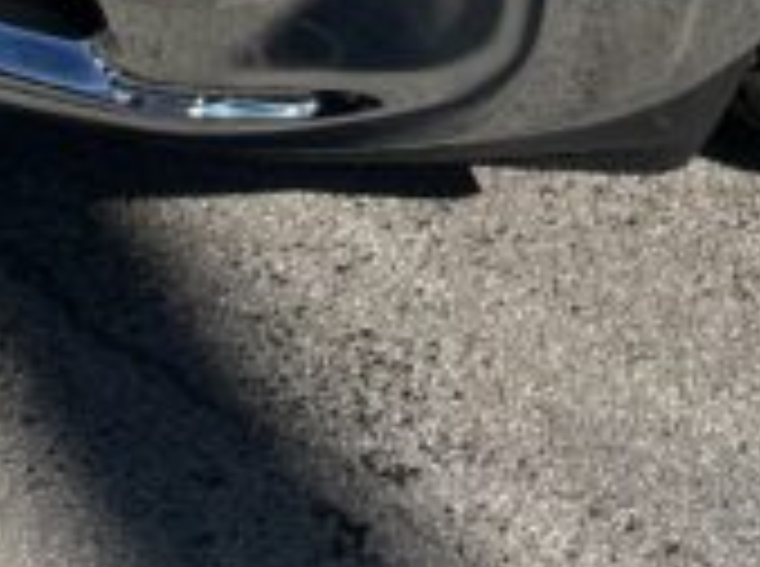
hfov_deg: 12.5
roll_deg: -1.3
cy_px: -927
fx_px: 3462
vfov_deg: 8.3
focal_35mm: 158
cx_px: 418
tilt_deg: -9.8
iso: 50
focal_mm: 5.7
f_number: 1.5
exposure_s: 1/3460
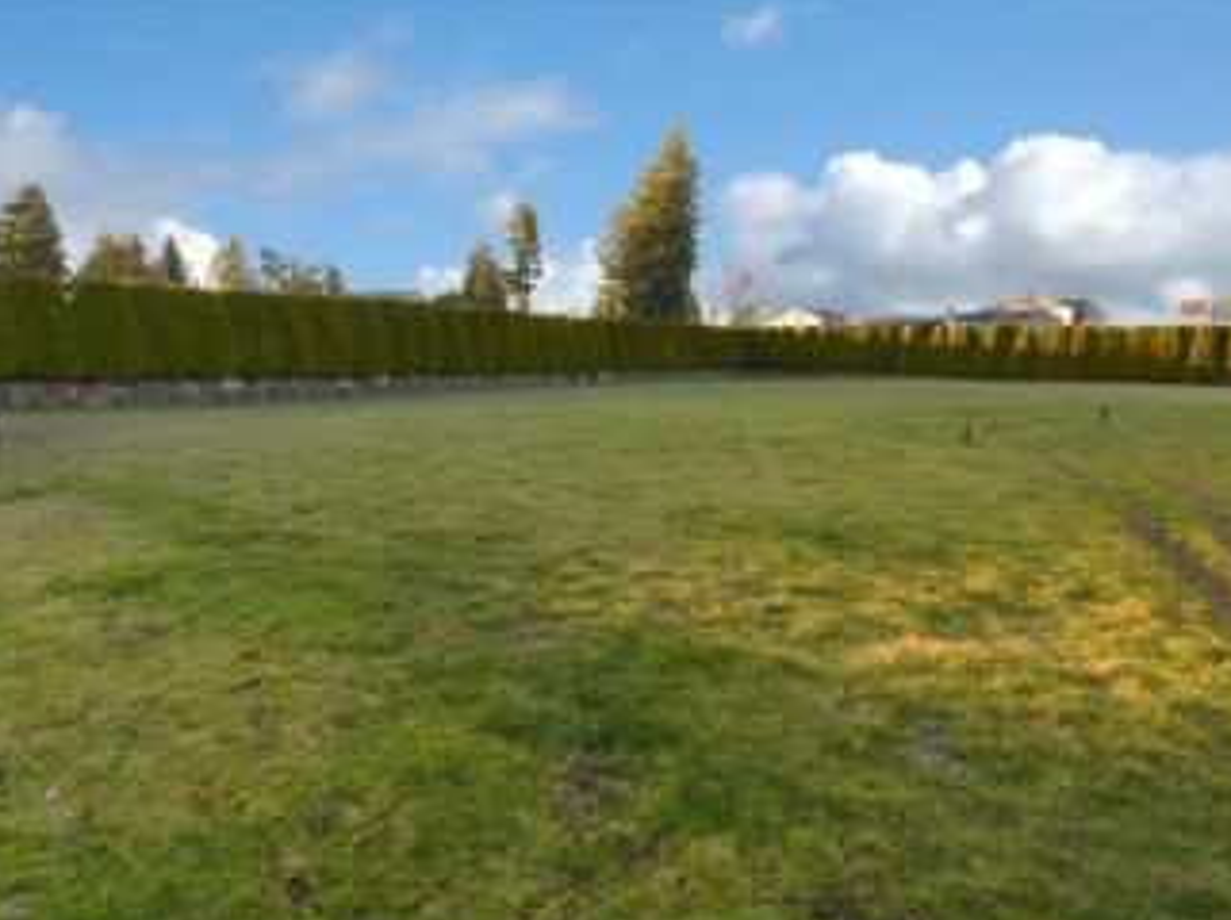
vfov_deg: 71.3
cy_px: 500
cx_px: 568
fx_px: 639
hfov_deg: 87.7
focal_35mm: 18
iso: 200
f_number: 11
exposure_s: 1/15
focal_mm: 10
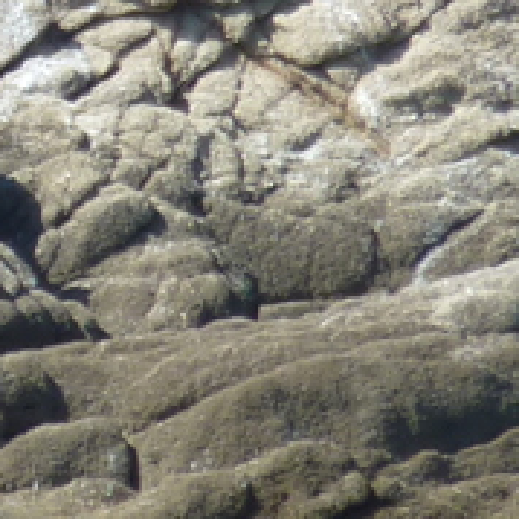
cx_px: -670
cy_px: 43
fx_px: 30126
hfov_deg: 1.0
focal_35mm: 1776
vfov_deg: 1.0
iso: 80
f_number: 4.9
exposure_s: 1/250
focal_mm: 49.2
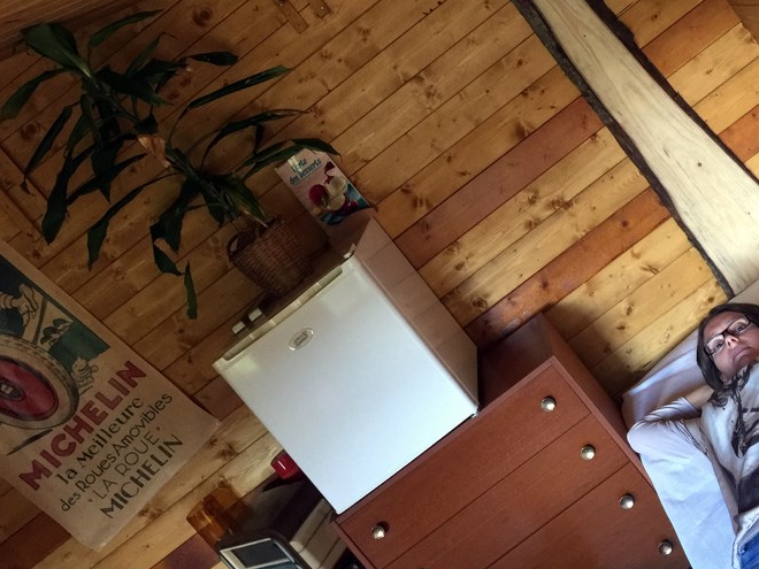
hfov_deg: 41.7
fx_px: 987
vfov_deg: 31.7
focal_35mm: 45
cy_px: 157
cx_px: 477
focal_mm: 4.15
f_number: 2.2
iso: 100
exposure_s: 1/17
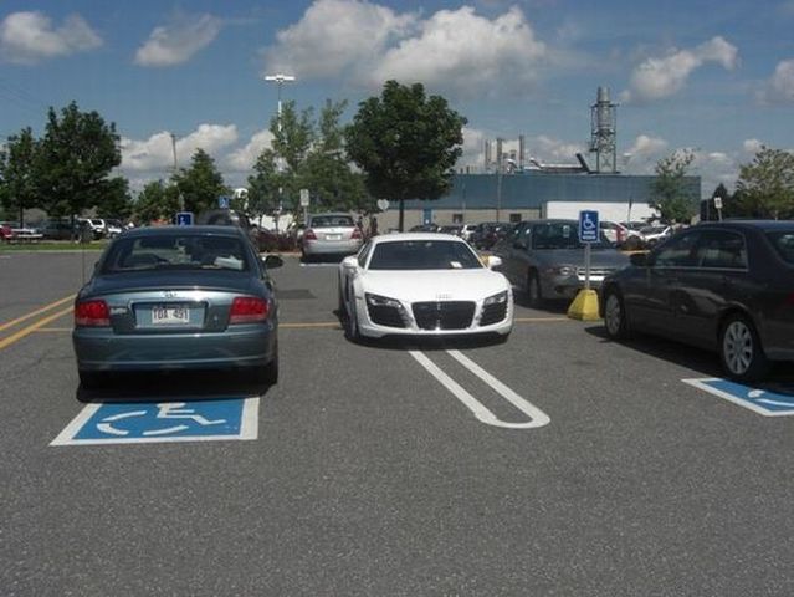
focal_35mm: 38
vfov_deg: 37.8
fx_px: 872
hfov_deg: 49.0
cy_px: 298
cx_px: 397
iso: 80
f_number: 8
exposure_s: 1/400
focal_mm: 7.9
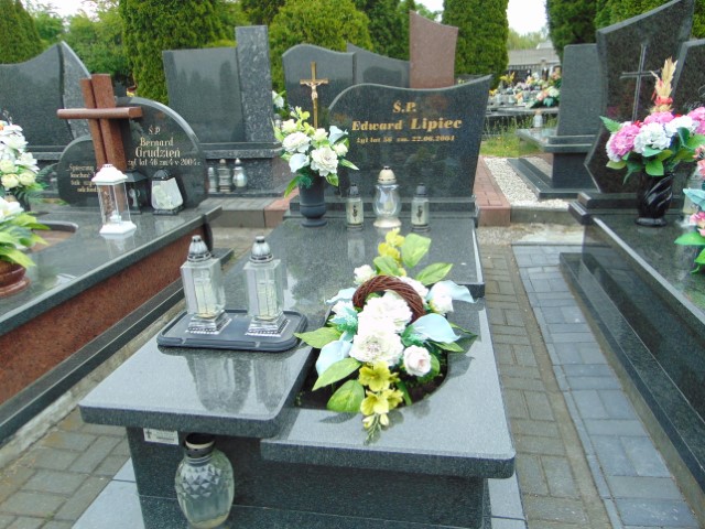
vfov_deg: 54.9
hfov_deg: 69.4
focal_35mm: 25
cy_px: 264
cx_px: 352
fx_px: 509
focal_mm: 4.5
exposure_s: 1/250
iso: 80
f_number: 3
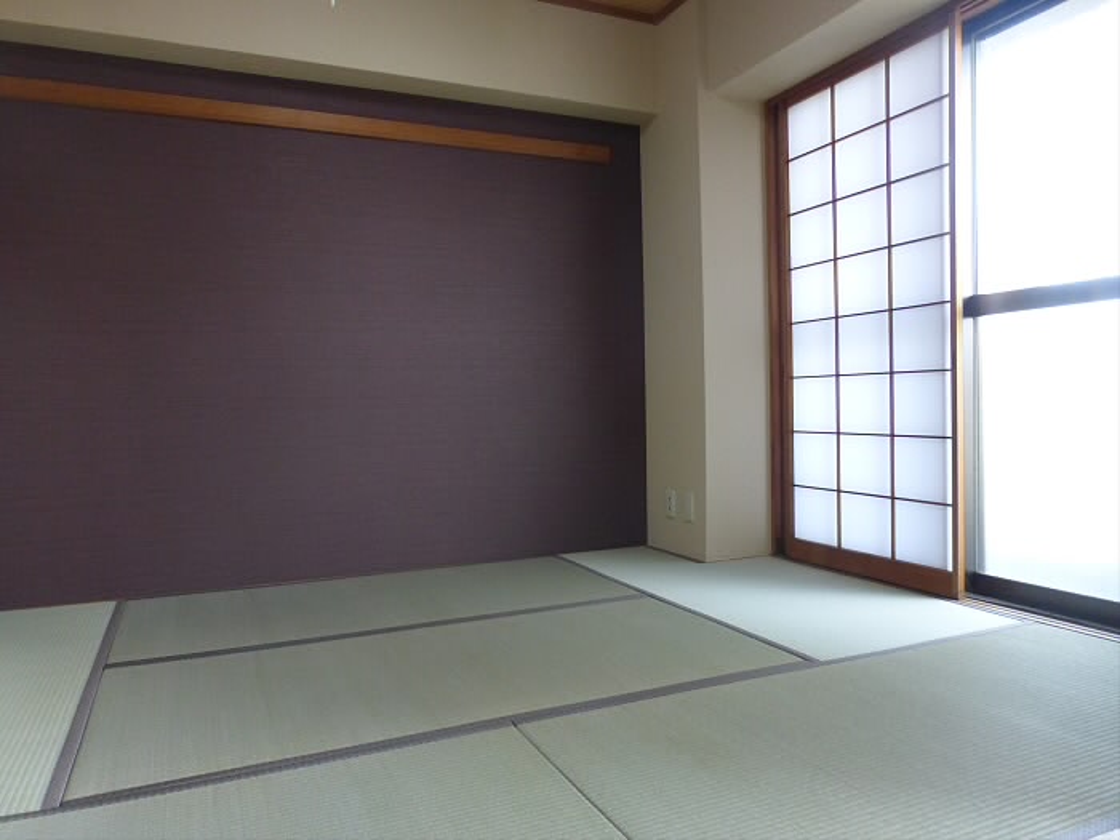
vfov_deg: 56.8
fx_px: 777
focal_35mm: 24
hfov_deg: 71.6
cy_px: 420
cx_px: 560
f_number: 3.3
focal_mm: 4.3
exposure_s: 1/50
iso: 400
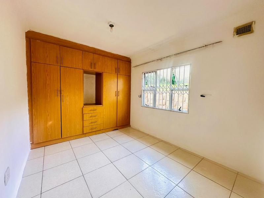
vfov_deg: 85.7
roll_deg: -1.2
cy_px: 99
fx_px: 107
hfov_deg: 102.1
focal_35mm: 14
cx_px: 132
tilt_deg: -3.3
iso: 100
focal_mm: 2.22
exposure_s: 1/99
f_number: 2.2
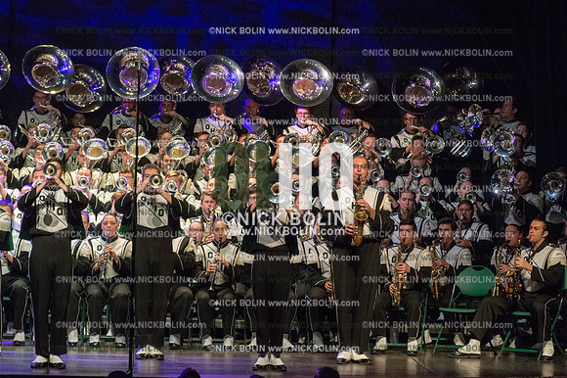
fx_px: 2991
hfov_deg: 10.8
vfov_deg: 7.2
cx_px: 284
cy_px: 189
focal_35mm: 190
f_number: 5.6
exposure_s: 1/400
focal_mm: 190
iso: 8000
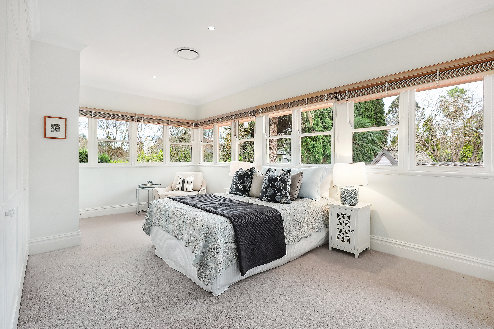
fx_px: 220
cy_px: 164
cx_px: 247
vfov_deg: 73.7
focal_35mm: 16
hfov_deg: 96.7
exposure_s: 1/15
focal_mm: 16
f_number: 11
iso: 1000
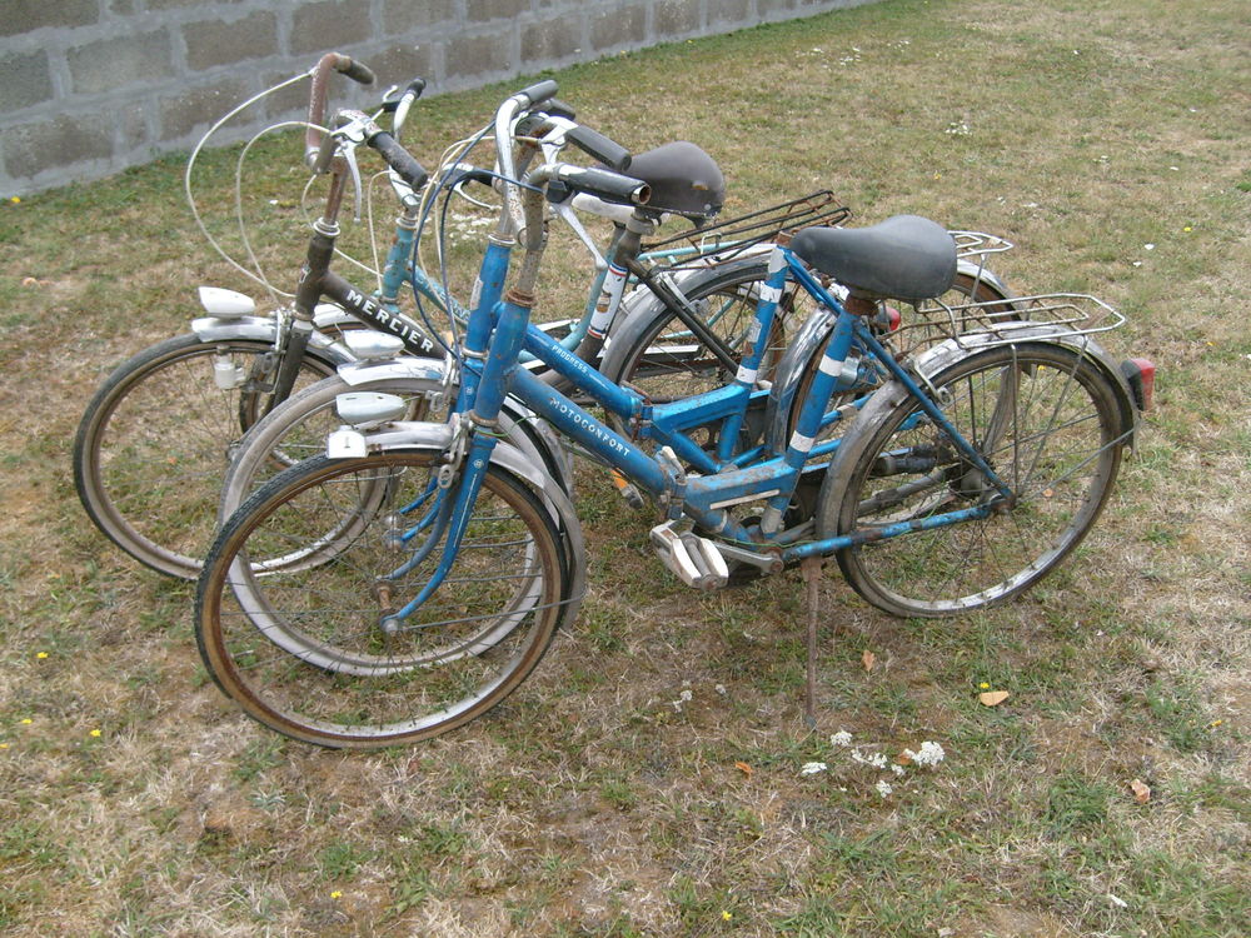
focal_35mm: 35
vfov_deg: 40.7
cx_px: 626
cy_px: 469
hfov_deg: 52.6
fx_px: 1265
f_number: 7.1
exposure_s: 1/125
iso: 80
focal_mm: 5.8
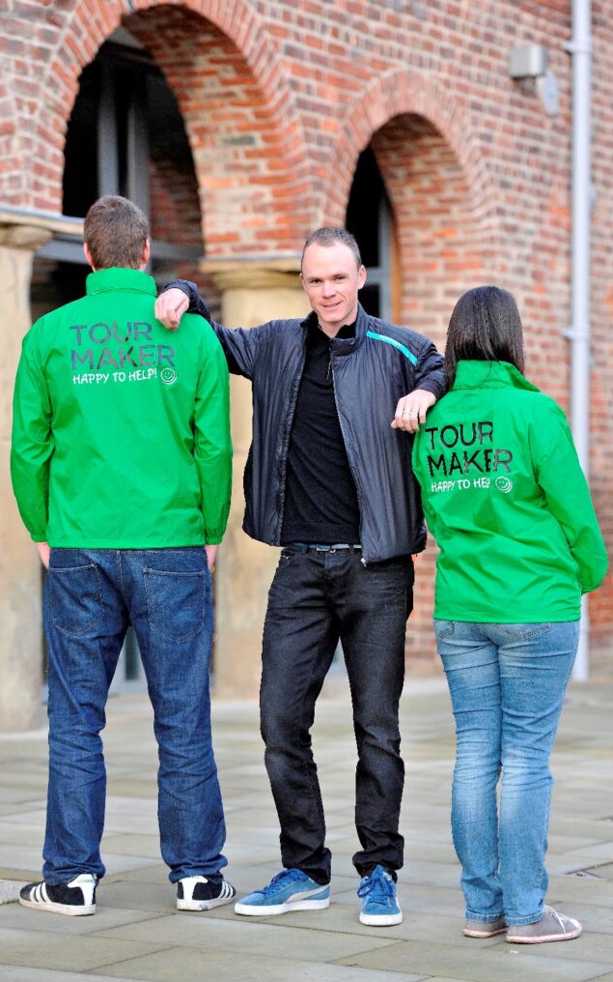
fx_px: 3020
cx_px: 315
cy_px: 489
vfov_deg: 18.4
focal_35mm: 113
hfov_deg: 11.6
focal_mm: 110
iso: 400
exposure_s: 1/250
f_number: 2.8
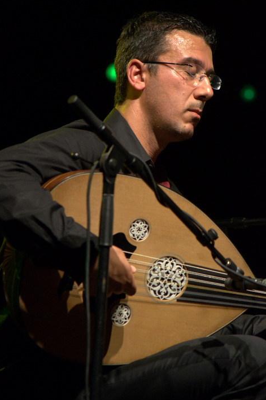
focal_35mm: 259
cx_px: 133
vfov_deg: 8.0
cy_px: 199
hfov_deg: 5.3
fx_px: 2877
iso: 2500
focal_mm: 170
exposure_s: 1/640
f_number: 5
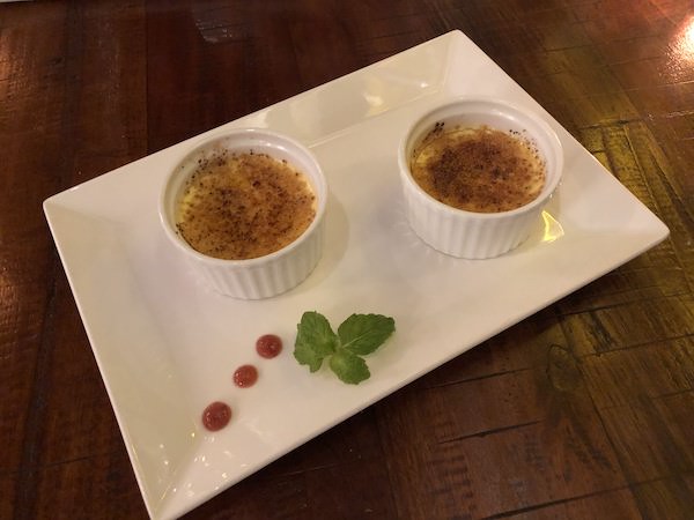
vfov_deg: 49.7
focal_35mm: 28
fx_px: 561
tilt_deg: -58.7
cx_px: 347
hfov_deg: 63.4
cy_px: 260
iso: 100
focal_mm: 3.99
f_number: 1.8
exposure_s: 1/4
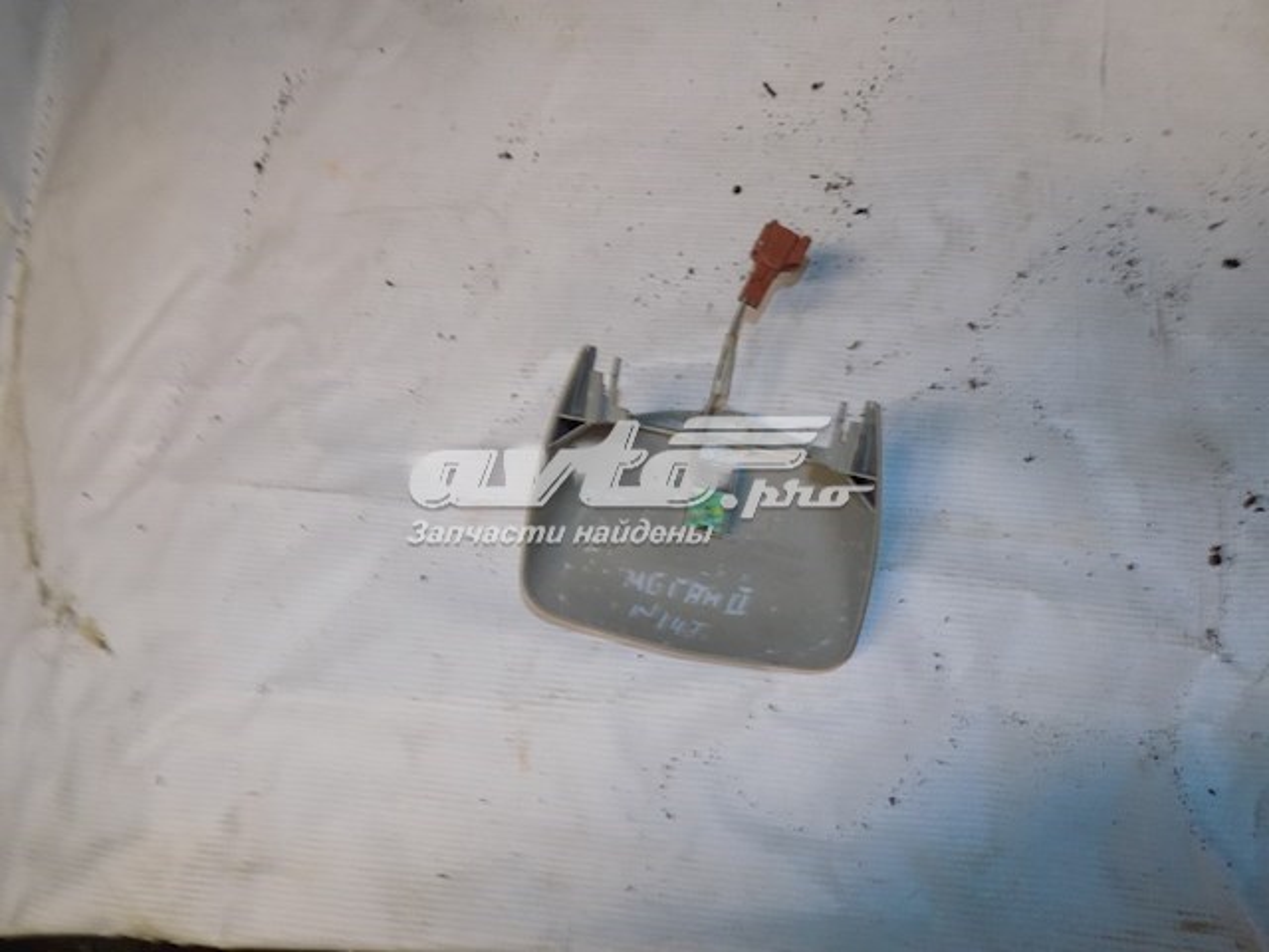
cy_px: 476
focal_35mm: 30
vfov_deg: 46.8
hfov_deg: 60.0
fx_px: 1100
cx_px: 634
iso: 280
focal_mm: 5.3
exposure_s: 1/30
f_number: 3.3
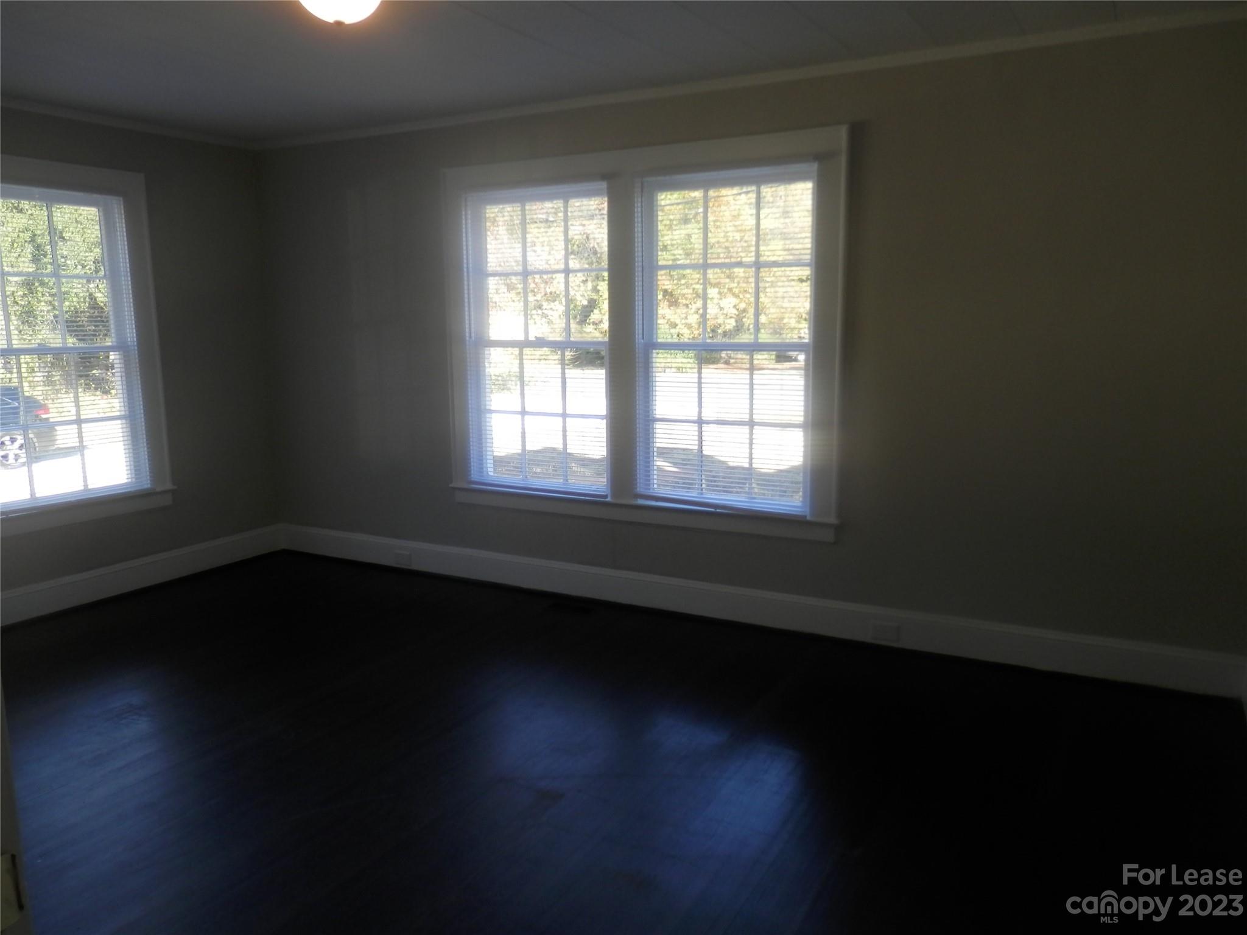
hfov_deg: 69.4
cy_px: 468
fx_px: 901
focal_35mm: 25
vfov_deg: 54.9
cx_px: 624
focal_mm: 4.5
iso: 80
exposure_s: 1/80
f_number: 3
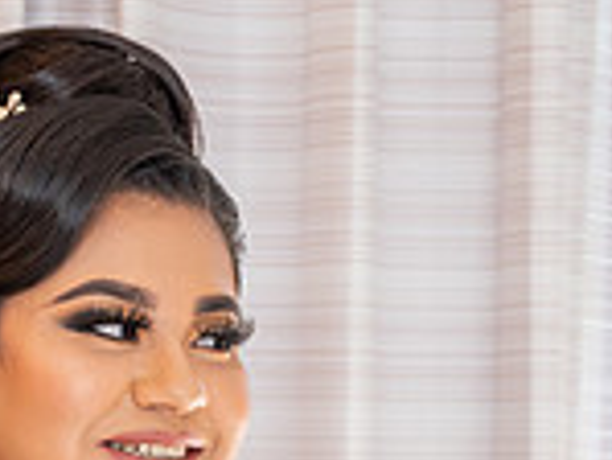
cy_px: 708
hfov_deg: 7.4
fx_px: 4724
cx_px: 131
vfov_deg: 5.5
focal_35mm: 267
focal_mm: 56
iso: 500
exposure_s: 1/250
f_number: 2.8
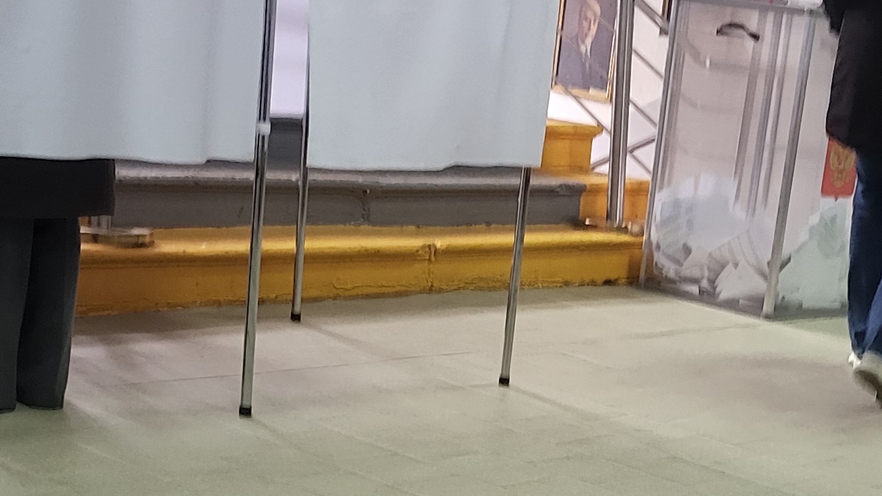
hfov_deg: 26.7
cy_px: 617
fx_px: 1848
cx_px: 587
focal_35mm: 79
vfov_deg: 14.7
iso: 250
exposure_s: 1/50
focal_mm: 5
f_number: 1.8
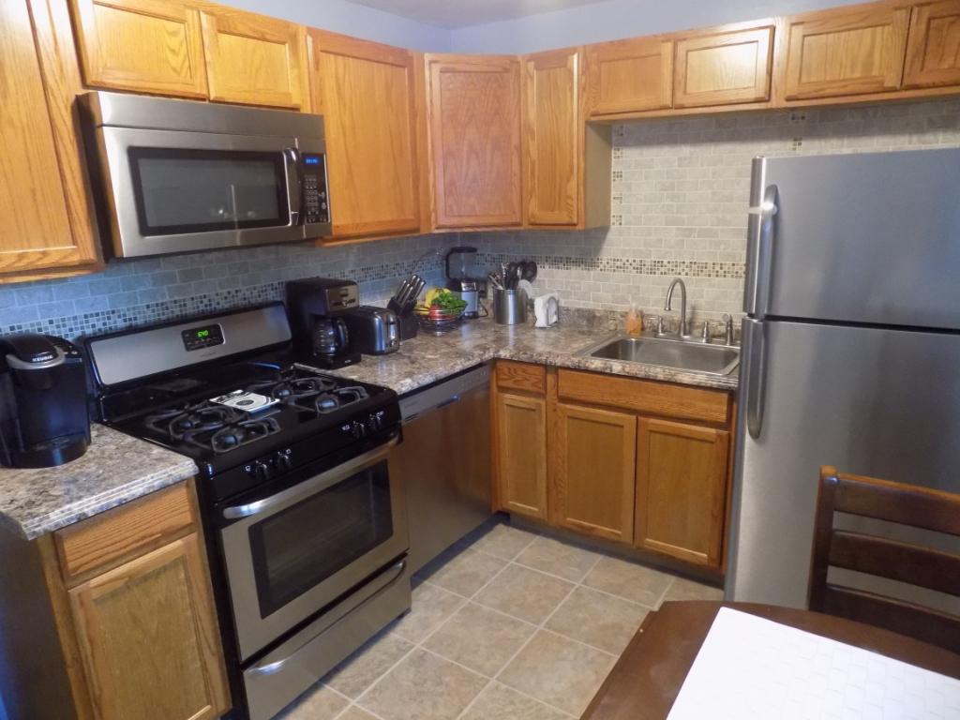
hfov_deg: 73.9
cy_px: 360
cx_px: 480
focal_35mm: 23
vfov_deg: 58.9
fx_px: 638
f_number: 3.1
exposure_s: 1/8
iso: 400
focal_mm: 4
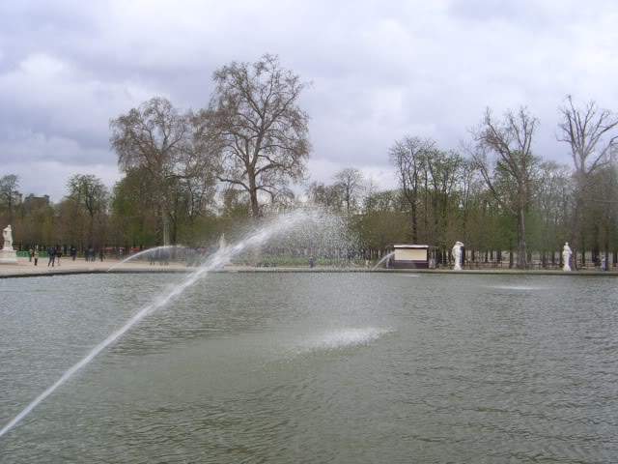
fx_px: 696
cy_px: 232
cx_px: 309
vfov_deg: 36.8
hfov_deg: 47.9
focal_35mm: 39
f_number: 4.8
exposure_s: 1/125
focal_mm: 8
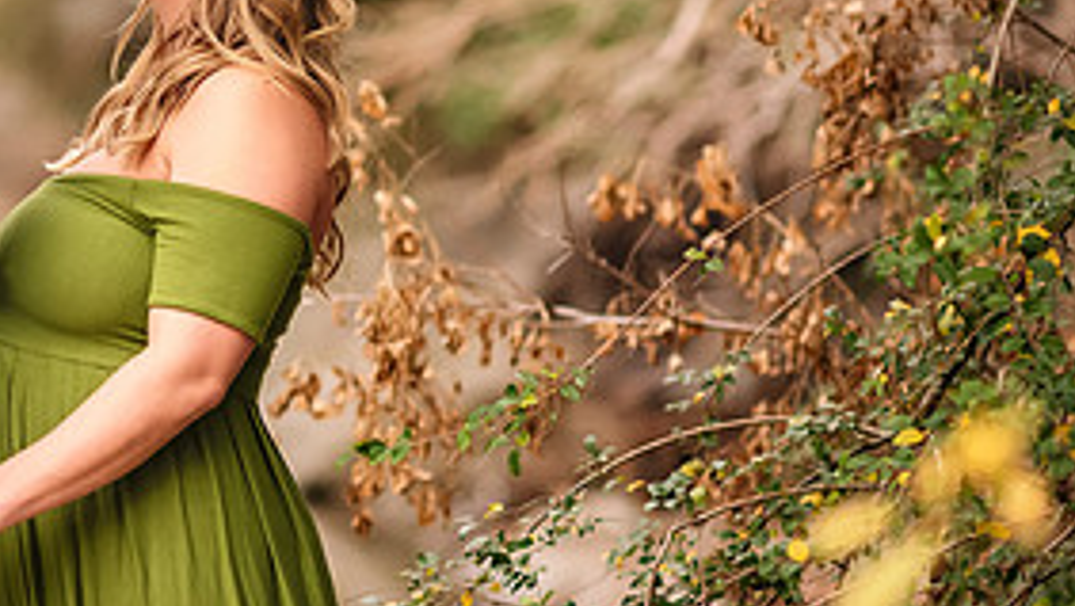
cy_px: 105
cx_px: 217
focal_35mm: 183
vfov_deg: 6.6
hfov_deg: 11.7
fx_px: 5219
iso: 500
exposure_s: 1/640
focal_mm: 85
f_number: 2
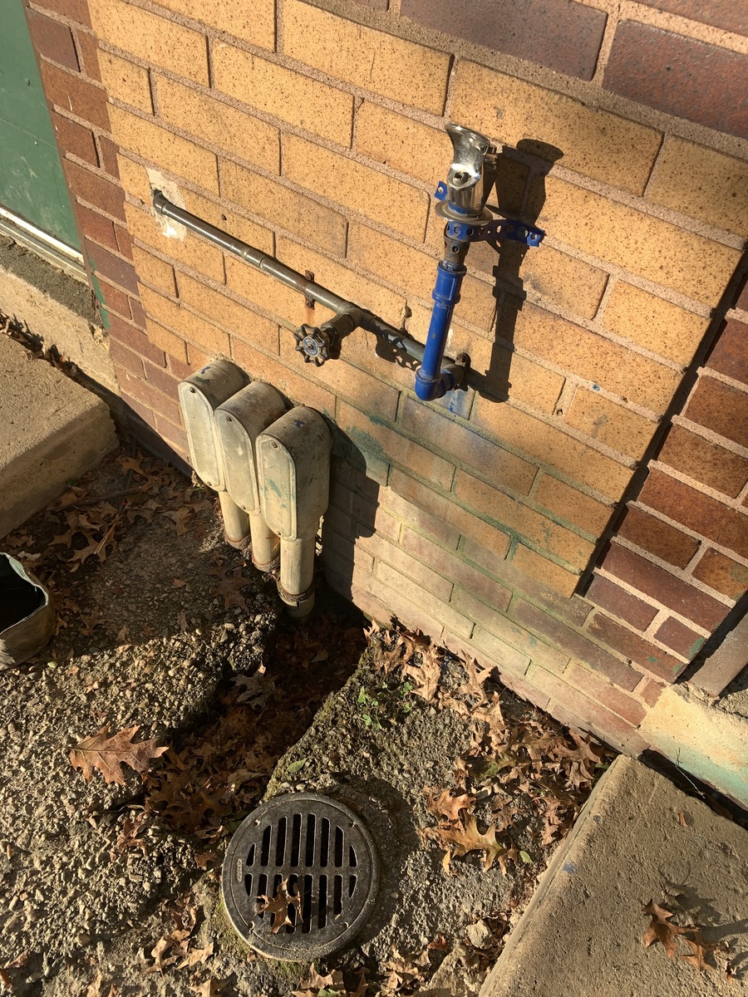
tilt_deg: -48.2
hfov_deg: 53.1
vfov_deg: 67.3
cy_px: 498
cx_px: 374
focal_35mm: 26
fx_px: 749
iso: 25
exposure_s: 1/1021
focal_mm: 4.25
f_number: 1.8
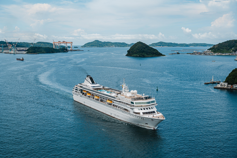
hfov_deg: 40.3
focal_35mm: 49
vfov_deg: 27.5
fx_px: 323
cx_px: 118
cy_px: 79
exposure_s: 1/800
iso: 100
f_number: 8
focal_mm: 49
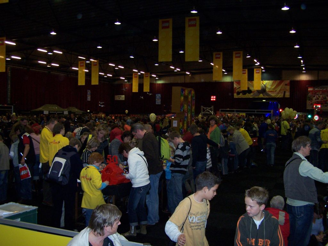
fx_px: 360
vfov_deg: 37.7
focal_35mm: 38
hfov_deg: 49.0
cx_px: 164
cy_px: 123
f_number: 2.8
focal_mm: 6.3
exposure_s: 1/45
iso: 140
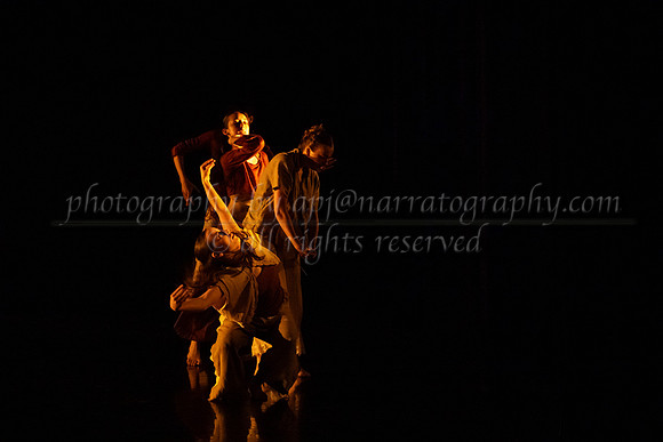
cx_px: 332
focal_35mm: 75
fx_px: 1382
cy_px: 221
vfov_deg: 18.2
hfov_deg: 27.0
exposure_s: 1/400
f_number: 4
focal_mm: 75
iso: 4000
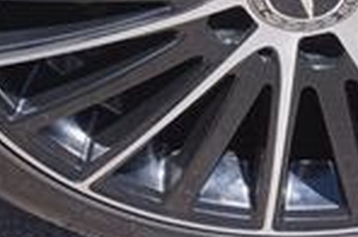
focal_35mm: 104
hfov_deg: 19.7
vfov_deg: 12.3
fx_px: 1032
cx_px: 184
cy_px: -143
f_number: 9
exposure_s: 1/100
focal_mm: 16
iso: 100
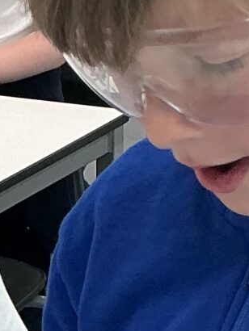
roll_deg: +3.3
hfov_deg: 8.1
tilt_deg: -28.9
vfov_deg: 10.4
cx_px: -66
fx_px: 1734
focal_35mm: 181
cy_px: 549
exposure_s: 1/60
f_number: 1.8
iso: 40
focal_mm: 3
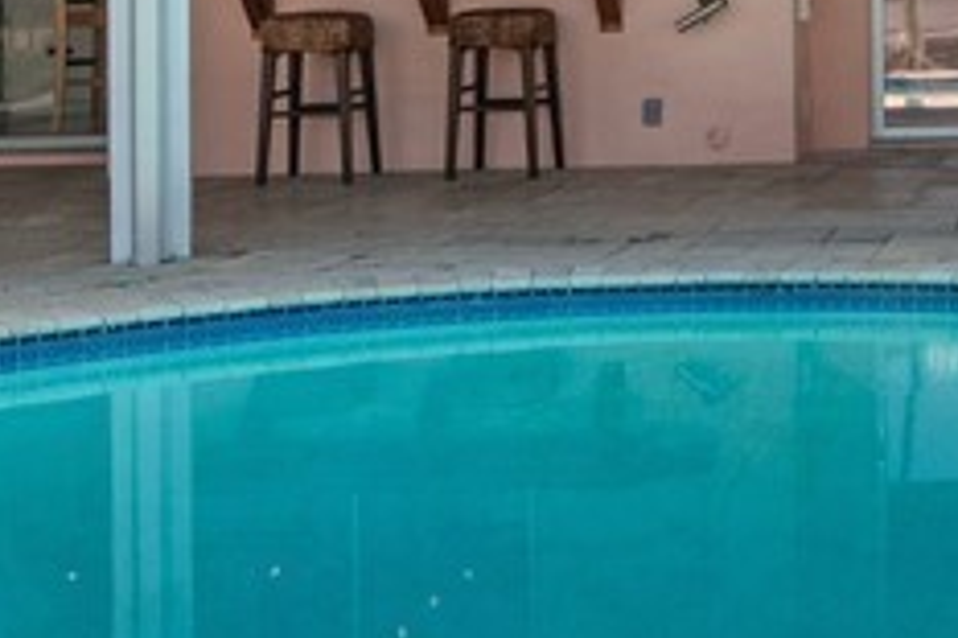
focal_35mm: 70
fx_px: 1861
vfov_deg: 19.2
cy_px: 103
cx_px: 1168
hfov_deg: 25.7
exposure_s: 1/80
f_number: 8
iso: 200
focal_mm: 10
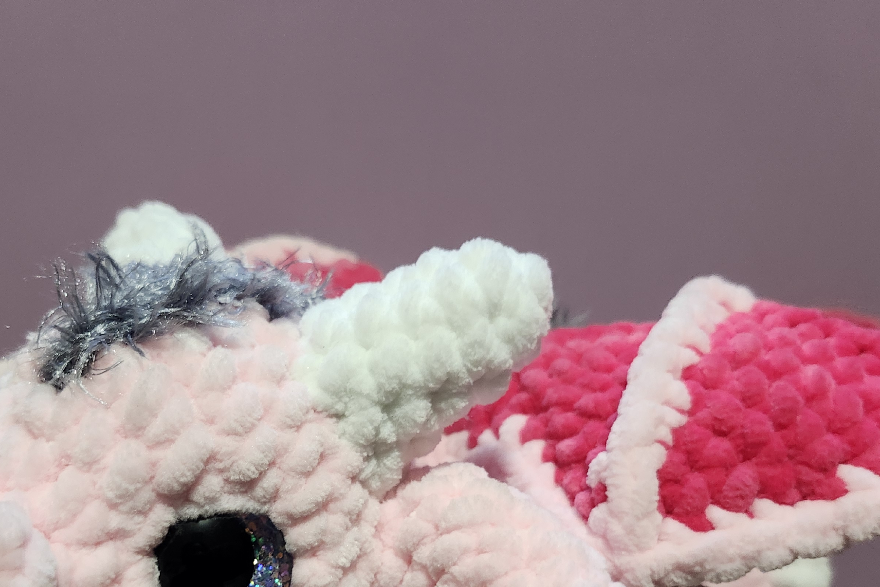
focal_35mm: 40
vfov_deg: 32.4
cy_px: 479
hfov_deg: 48.3
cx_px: 374
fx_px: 978
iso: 640
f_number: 1.8
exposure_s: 1/60
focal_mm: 5.54
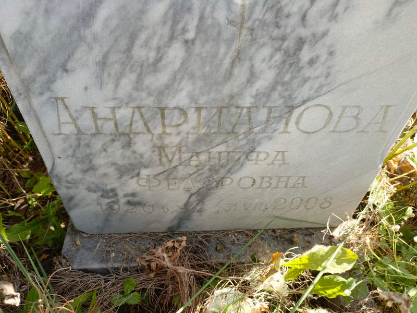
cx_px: 208
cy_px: 156
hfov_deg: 69.4
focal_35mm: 25
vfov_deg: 54.9
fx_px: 301
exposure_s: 1/100
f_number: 1.69
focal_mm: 4.76
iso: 115
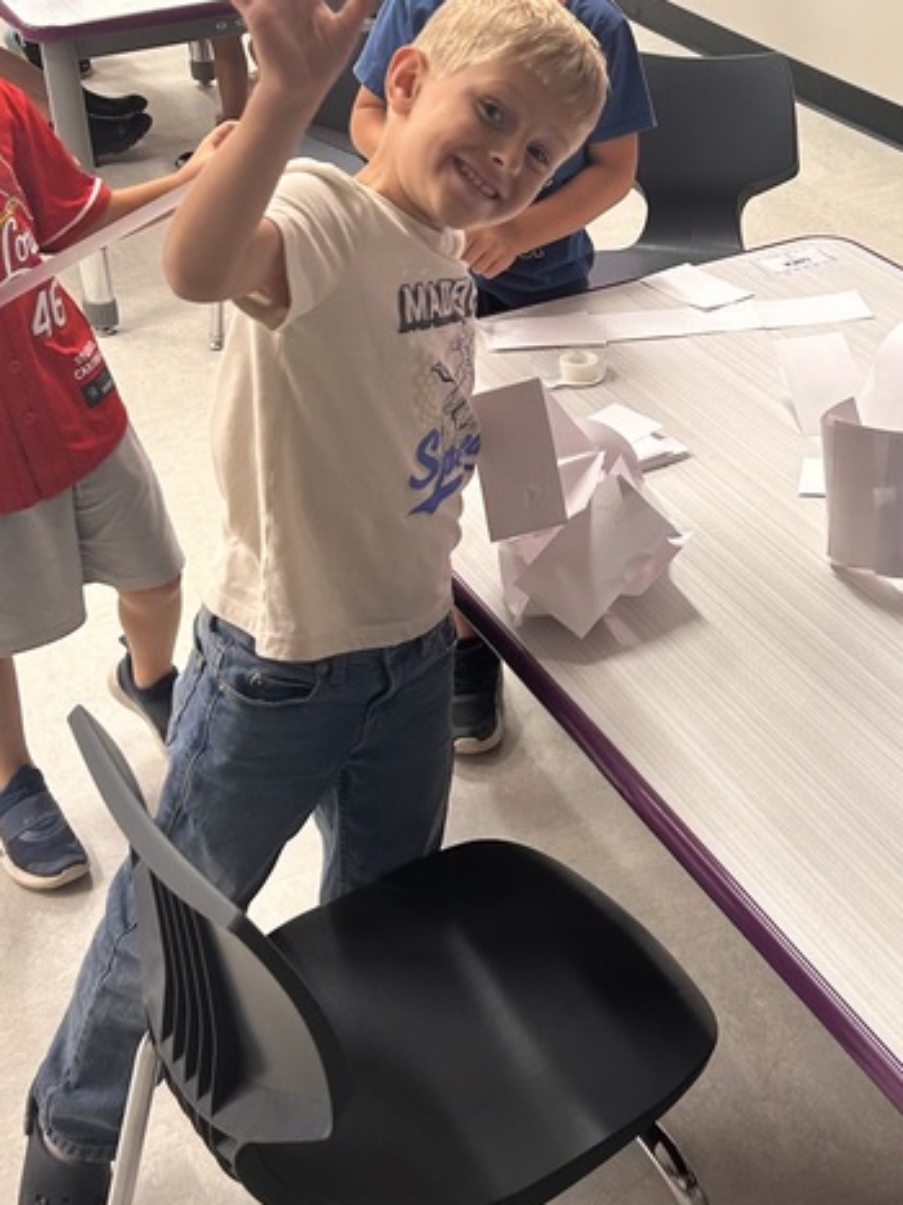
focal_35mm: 57
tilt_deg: -24.0
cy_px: 343
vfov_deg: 33.3
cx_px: 650
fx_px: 1983
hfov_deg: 25.4
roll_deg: +0.5
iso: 64
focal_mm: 5.7
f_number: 1.5
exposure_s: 1/60
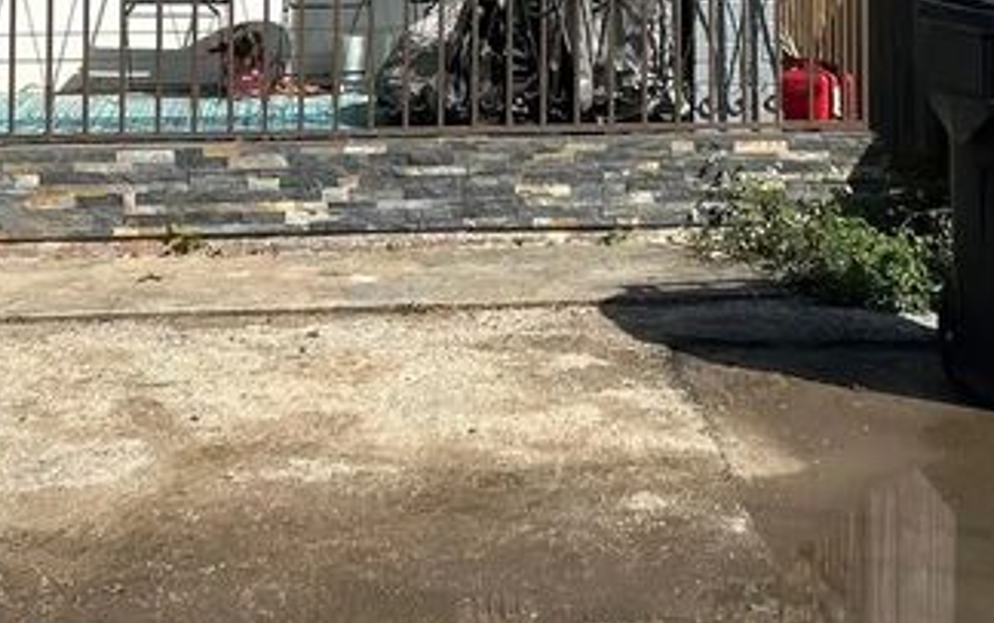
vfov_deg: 14.3
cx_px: 647
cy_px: -224
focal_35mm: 87
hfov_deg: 23.7
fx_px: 2358
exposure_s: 1/4274
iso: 50
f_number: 1.5
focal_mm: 5.7
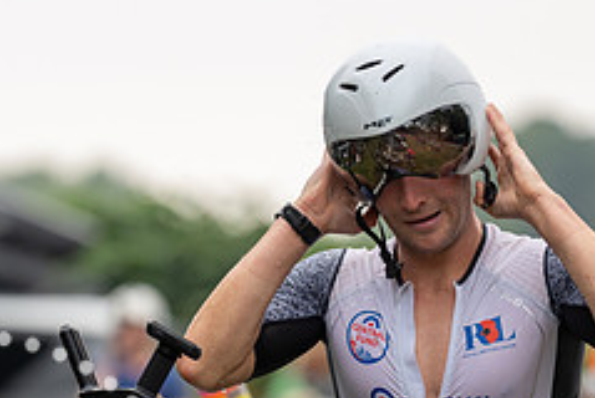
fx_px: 8026
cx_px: 361
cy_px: 437
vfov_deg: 2.8
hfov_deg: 4.2
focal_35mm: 485
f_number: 3.2
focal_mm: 200
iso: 320
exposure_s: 1/400
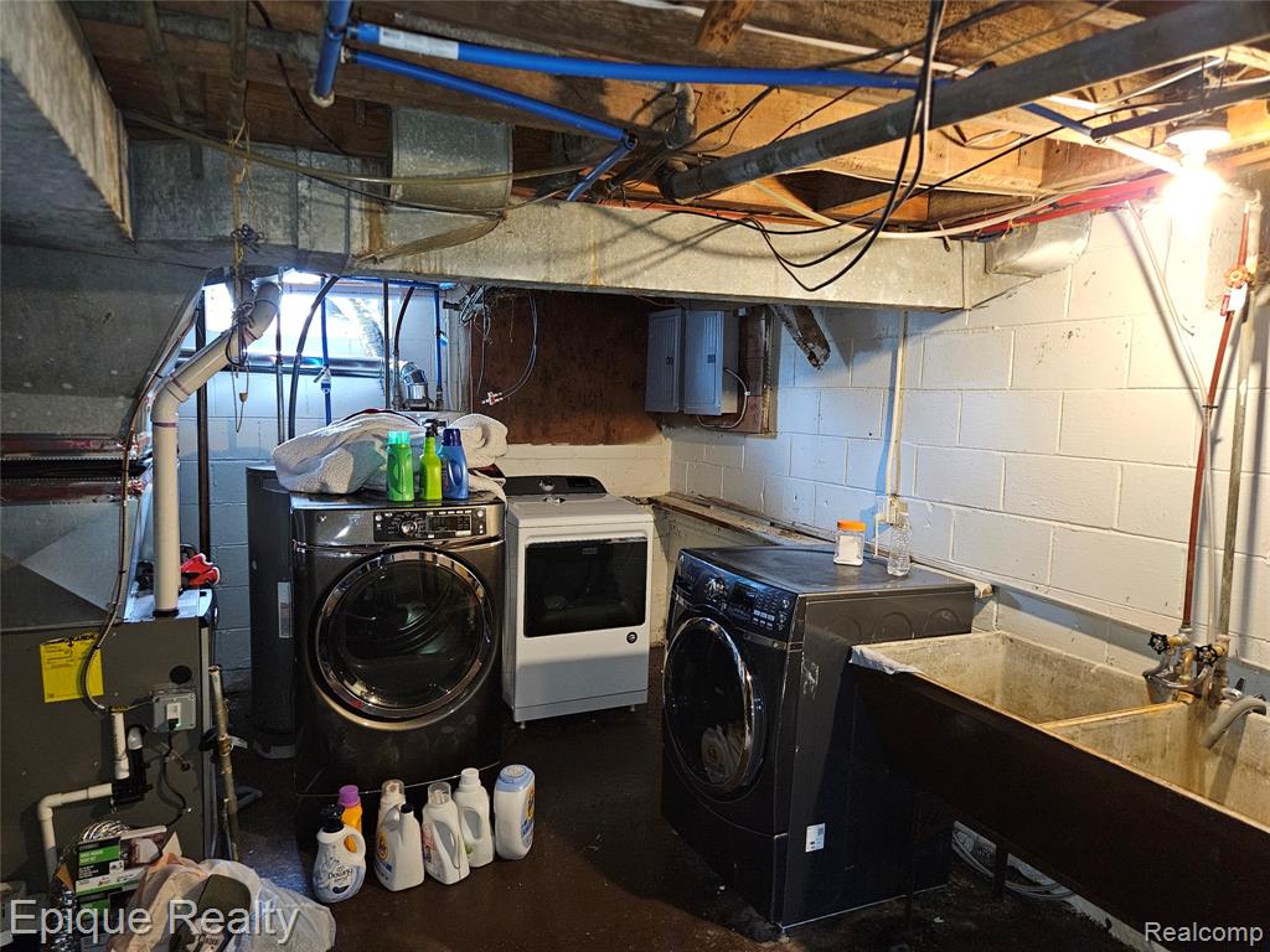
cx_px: 635
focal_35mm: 23
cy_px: 476
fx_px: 844
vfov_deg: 58.9
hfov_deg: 73.9
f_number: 1.8
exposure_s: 1/24
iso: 640
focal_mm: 5.4
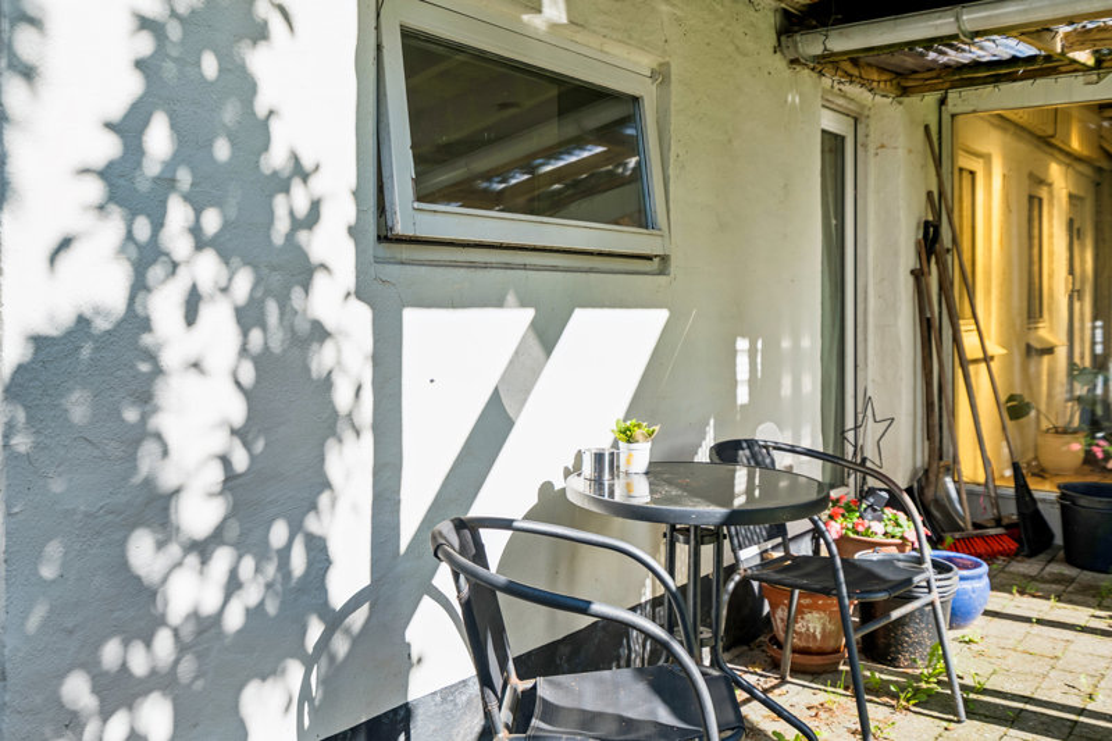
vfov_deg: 37.8
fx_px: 1081
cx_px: 556
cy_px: 370
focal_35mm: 35
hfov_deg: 54.4
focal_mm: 35
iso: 100
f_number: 5
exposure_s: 1/200
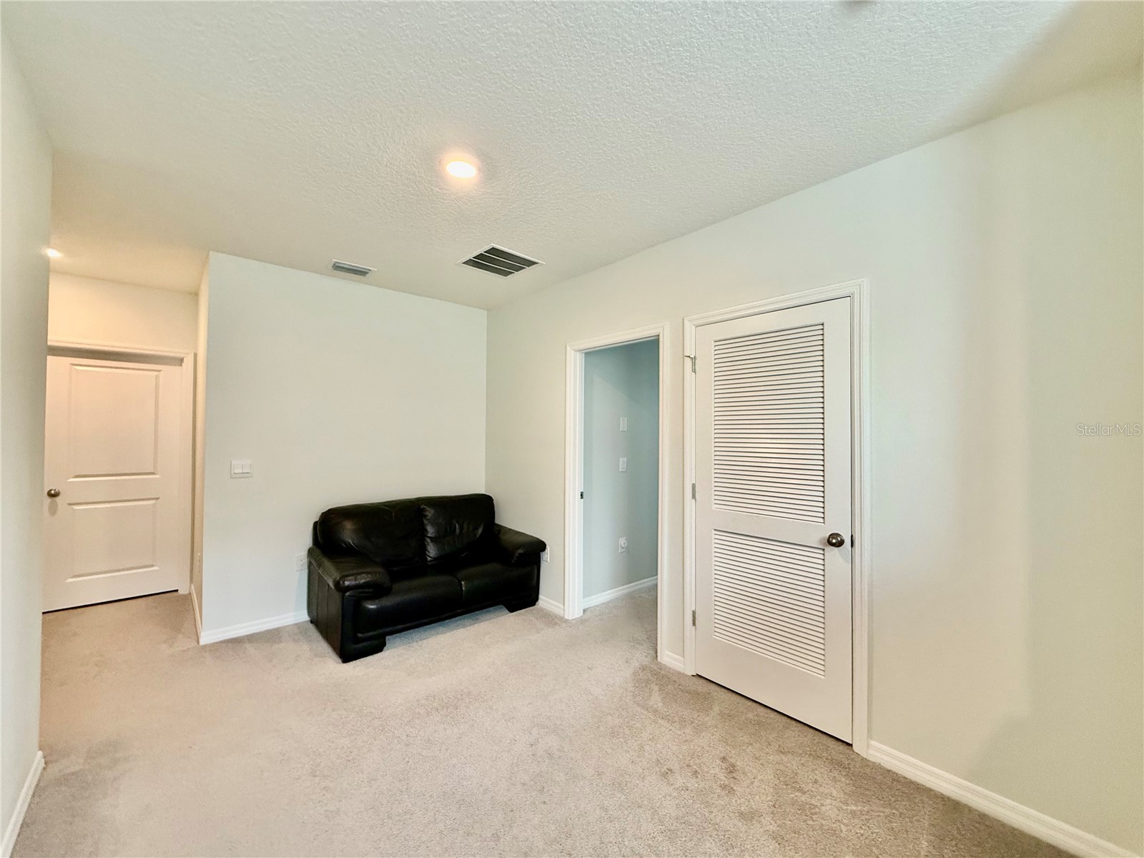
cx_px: 572
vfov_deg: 85.7
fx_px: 463
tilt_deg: +1.5
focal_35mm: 14
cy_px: 429
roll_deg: -1.0
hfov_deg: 102.1
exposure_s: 1/120
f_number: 2.2
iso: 320
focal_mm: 2.22
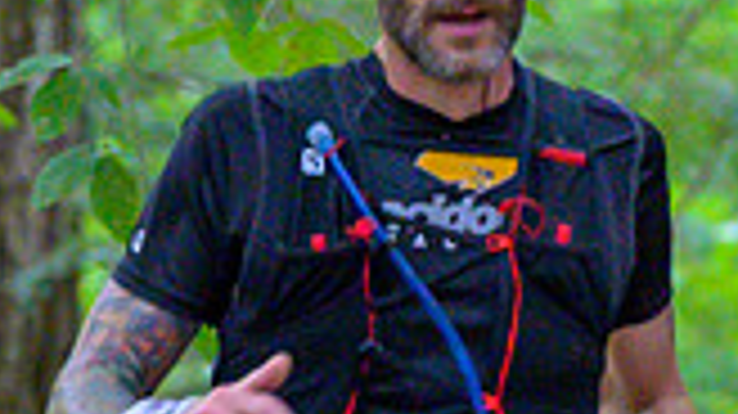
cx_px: 589
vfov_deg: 1.1
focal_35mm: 1101
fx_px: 21531
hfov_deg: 2.0
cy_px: 119
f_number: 4
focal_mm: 200
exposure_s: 1/200
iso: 8000
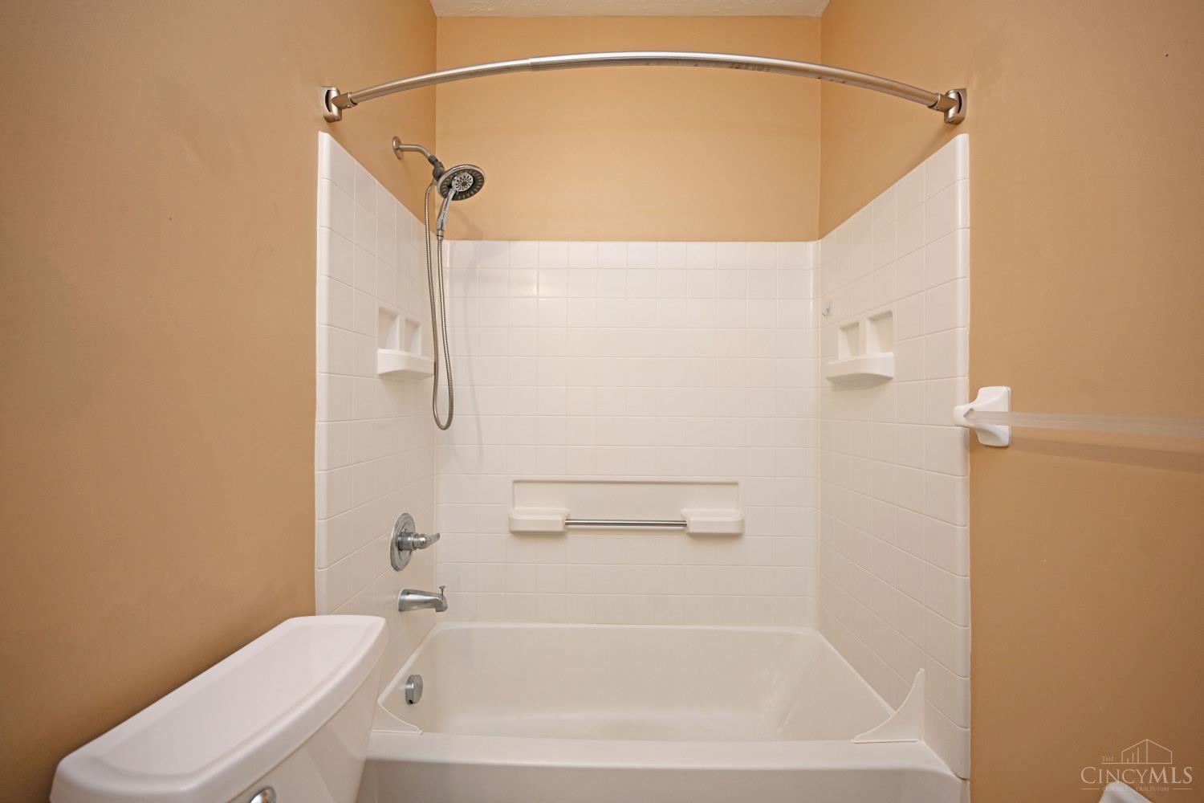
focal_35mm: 14
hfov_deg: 104.3
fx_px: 468
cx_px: 602
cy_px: 402
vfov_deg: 81.2
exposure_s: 1/60
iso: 320
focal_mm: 14
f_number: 4
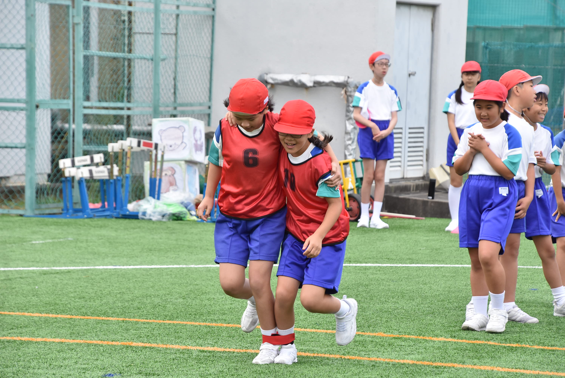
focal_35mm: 202
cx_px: 282
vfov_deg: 6.8
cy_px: 189
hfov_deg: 10.2
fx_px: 3180
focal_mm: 135
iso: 640
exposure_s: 1/500
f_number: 8
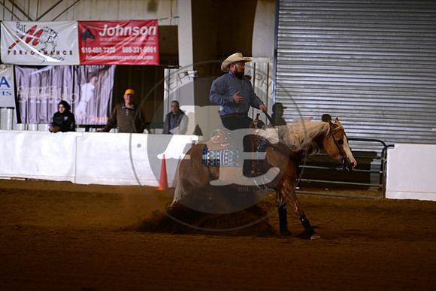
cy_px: 146
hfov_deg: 10.3
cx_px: 218
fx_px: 2423
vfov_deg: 6.9
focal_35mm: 200
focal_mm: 200
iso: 2000
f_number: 4
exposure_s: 1/200
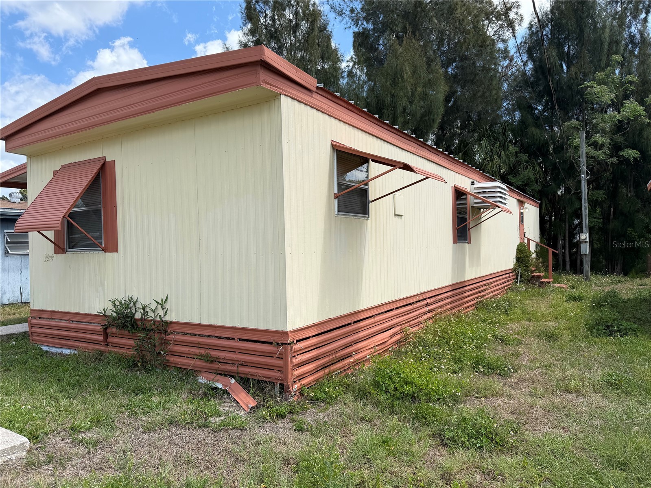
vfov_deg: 56.8
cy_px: 244
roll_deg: +1.8
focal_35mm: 24
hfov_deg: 71.6
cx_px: 326
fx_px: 451
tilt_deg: +0.4
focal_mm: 6.76
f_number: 1.78
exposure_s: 1/2907
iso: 80
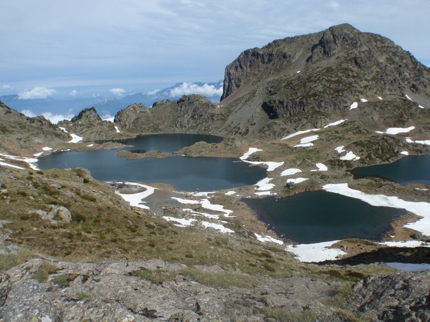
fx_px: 348
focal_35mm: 28
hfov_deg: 63.4
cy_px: 161
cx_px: 215
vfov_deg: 49.7
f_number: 4
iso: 64
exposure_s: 1/800
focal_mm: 5
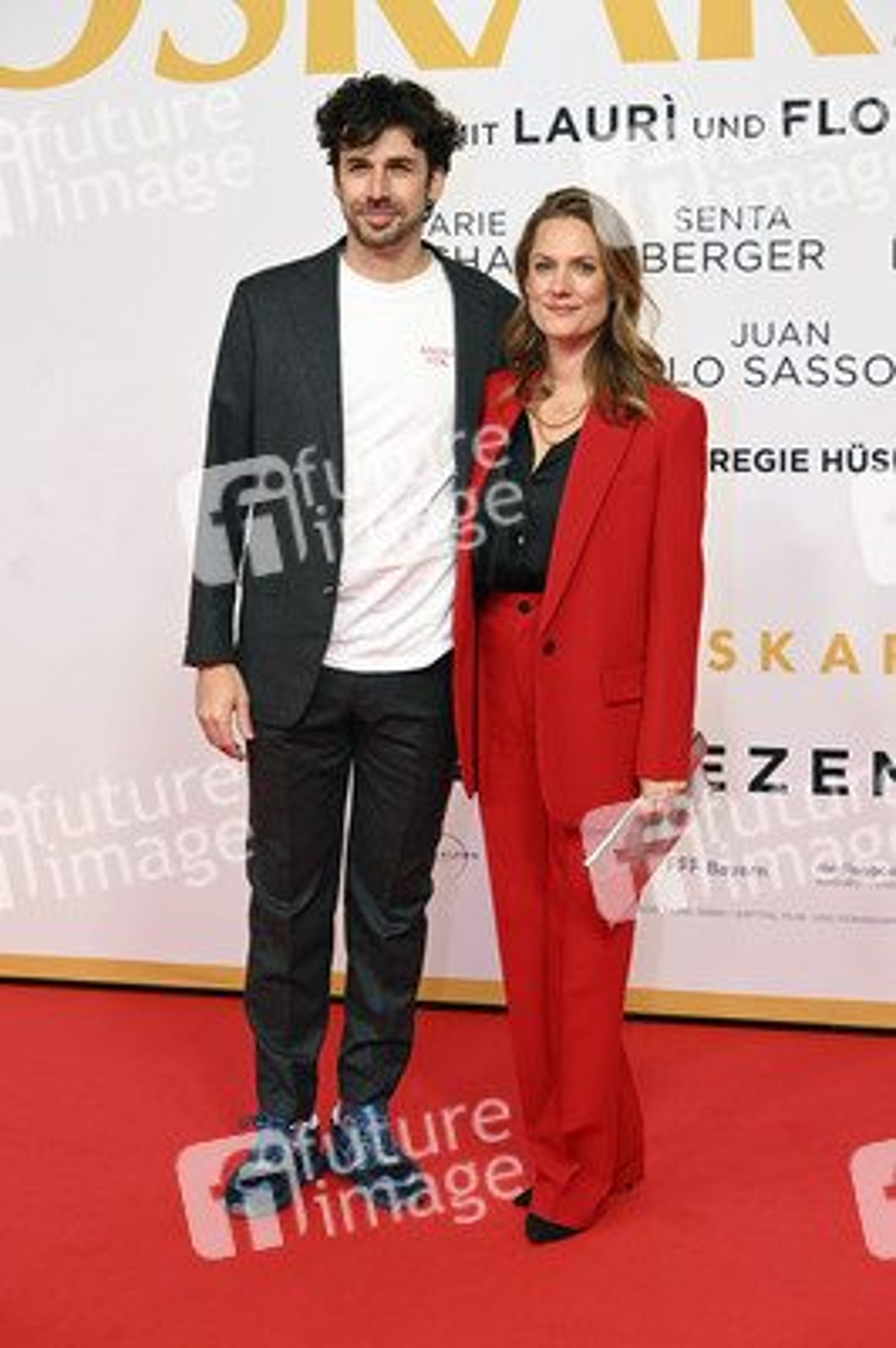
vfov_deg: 30.5
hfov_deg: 20.6
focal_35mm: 66
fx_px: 2468
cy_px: 674
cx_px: 448
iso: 640
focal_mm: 66
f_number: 5
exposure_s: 1/125
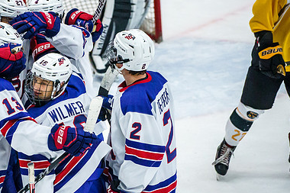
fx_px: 3108
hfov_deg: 5.3
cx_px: 48
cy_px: 47
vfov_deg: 3.6
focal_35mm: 386
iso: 12800
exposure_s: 1/1250
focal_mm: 200
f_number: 4.5
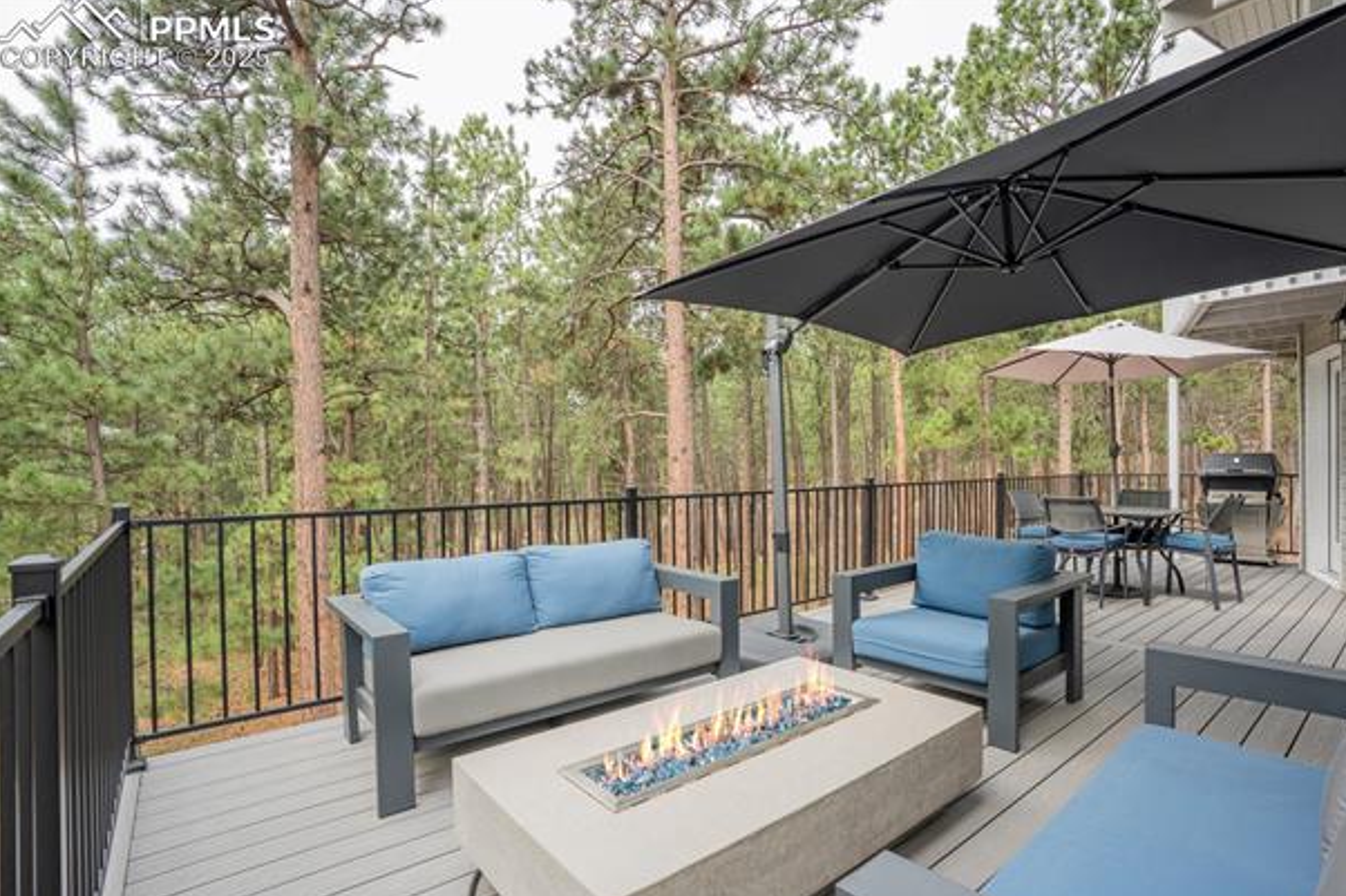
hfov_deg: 93.2
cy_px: 467
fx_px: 635
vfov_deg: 70.4
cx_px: 711
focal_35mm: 17
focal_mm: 16
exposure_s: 1/160
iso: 500
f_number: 7.1
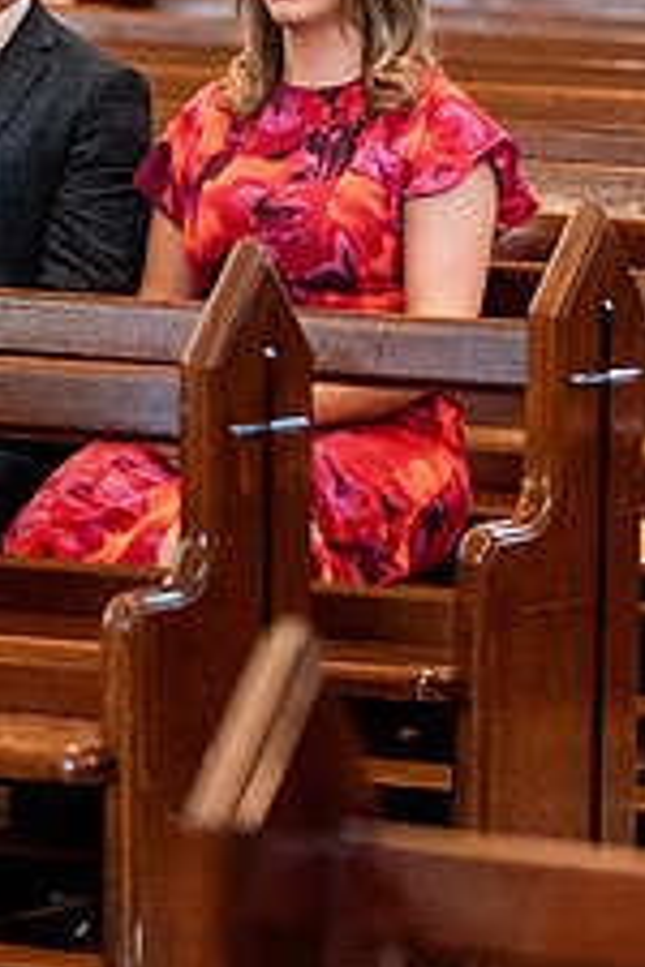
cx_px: 90
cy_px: 91
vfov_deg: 6.3
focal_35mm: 329
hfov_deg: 4.2
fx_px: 8841
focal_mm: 85
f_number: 1.8
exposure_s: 1/500
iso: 5000
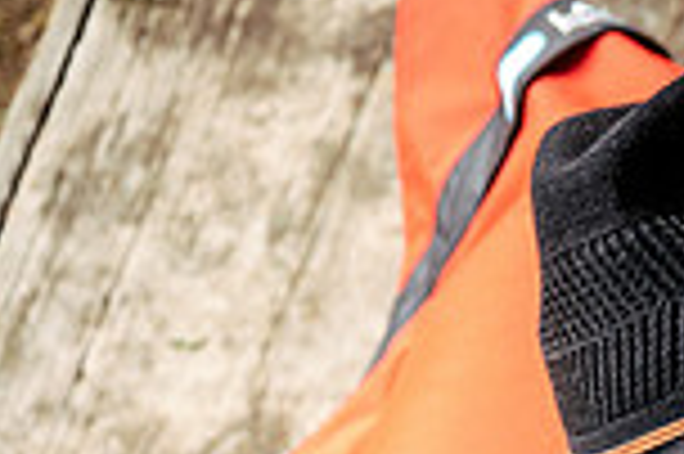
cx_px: 1120
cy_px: 688
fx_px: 3986
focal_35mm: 210
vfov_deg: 6.4
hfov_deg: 9.5
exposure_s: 1/250
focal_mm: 55
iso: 400
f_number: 4
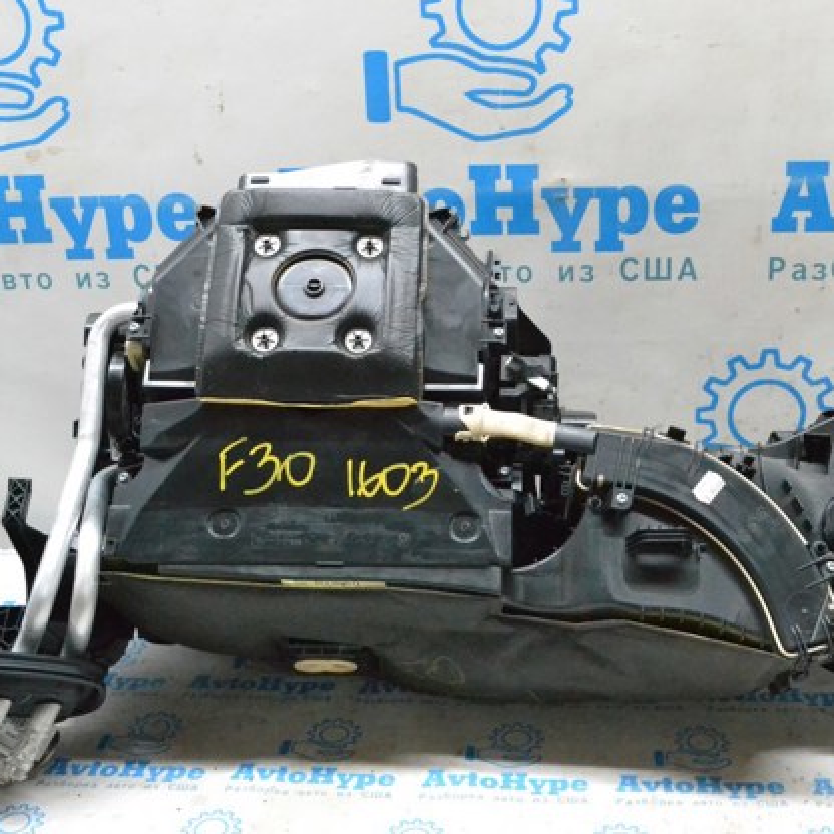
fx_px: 1281
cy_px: 411
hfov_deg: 35.9
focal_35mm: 47
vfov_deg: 36.1
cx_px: 513
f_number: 9
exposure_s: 1/160
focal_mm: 24
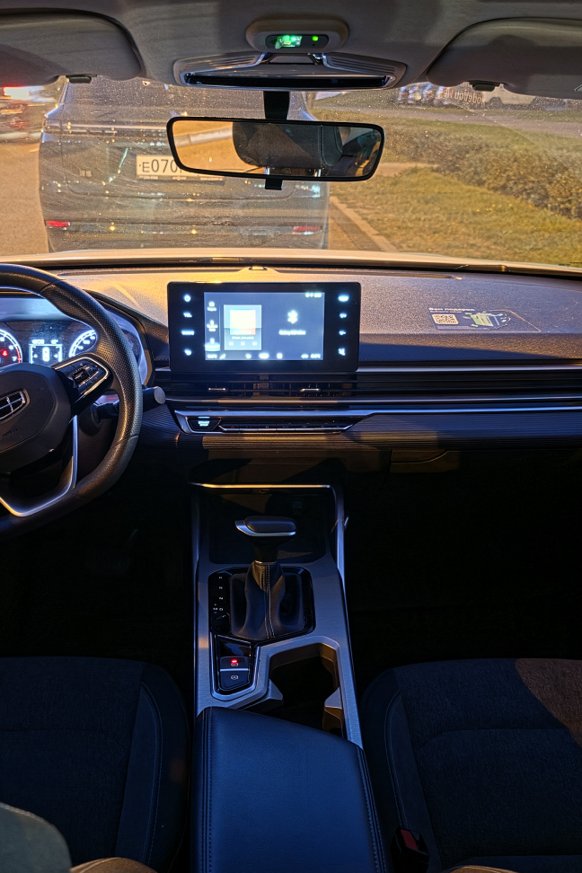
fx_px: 776
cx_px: 272
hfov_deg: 41.1
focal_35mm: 32
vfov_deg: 58.7
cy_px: 437
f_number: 1.4
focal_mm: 6.5
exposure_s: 1/6.26
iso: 800
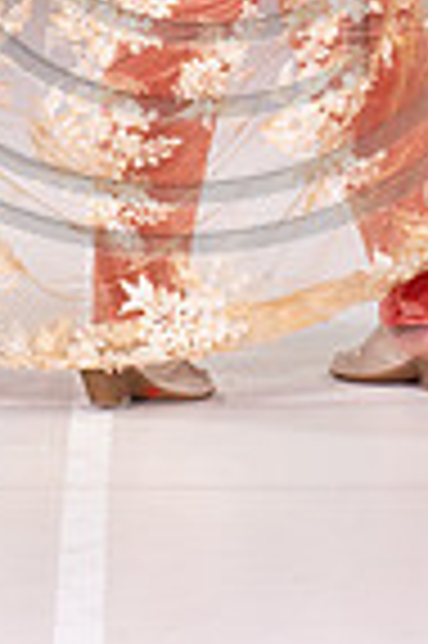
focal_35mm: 424
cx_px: 173
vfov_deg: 4.8
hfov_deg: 3.2
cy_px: -198
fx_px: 7579
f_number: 5.6
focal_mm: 135
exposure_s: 1/400
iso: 2000
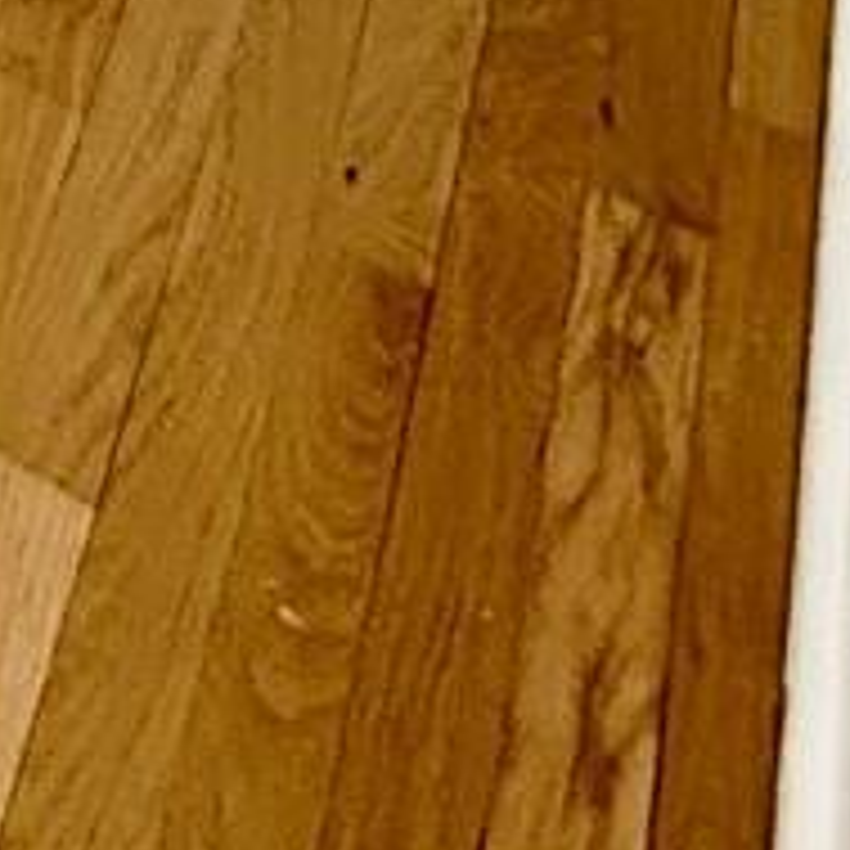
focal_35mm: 105
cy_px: -1511
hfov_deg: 9.8
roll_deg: -0.3
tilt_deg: -21.7
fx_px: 2917
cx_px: -2028
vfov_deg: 11.6
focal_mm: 2.22
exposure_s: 1/120
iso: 160
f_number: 2.2
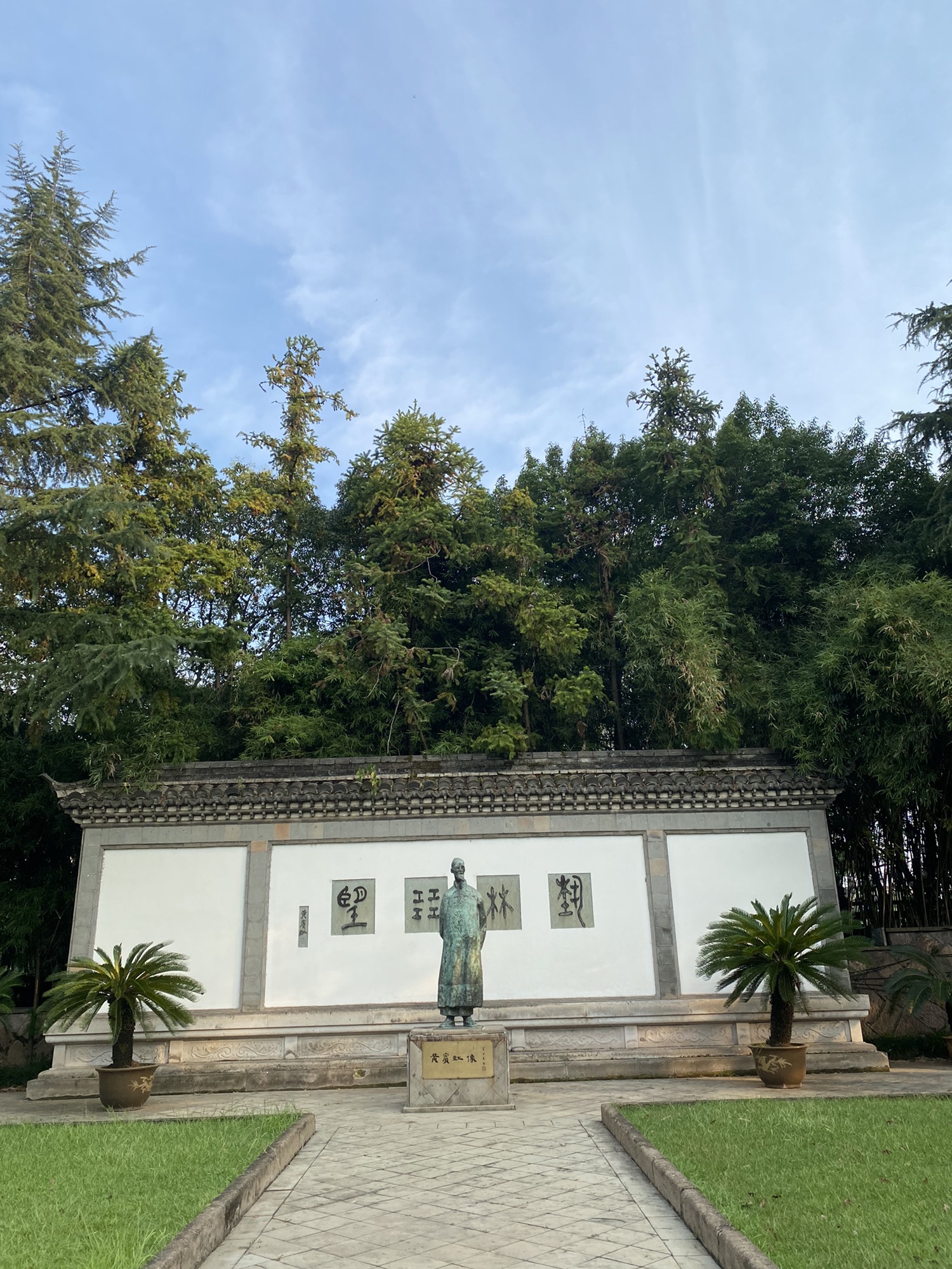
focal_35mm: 26
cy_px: 634
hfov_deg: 53.1
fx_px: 953
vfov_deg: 67.3
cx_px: 476
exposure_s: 1/981
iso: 32
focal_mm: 4.25
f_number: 1.8
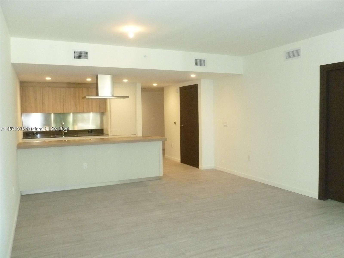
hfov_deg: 63.4
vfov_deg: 49.7
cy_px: 129
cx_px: 172
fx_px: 278
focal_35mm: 28
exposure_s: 1/60
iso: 400
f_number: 3.3
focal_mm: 5
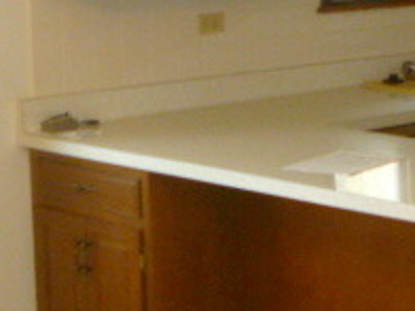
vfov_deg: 12.9
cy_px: 44
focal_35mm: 114
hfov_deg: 15.7
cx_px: 650
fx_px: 1367
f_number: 3.5
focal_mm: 6.3
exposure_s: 1/30
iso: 400
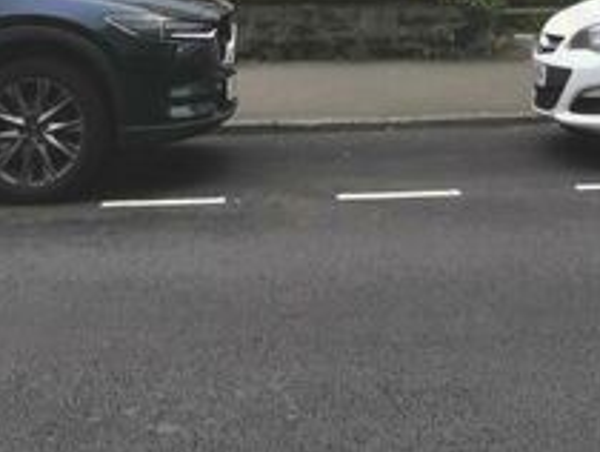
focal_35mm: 70
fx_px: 1215
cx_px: 349
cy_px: -296
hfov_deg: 27.7
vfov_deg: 17.9
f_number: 2.2
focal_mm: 2.35
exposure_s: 1/451
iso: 50
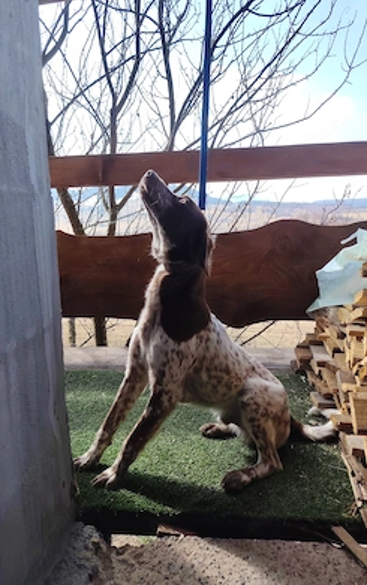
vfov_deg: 70.4
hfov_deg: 47.6
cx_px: 162
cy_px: 290
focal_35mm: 26
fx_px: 415
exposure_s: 1/900
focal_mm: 5.25
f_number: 1.75
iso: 224
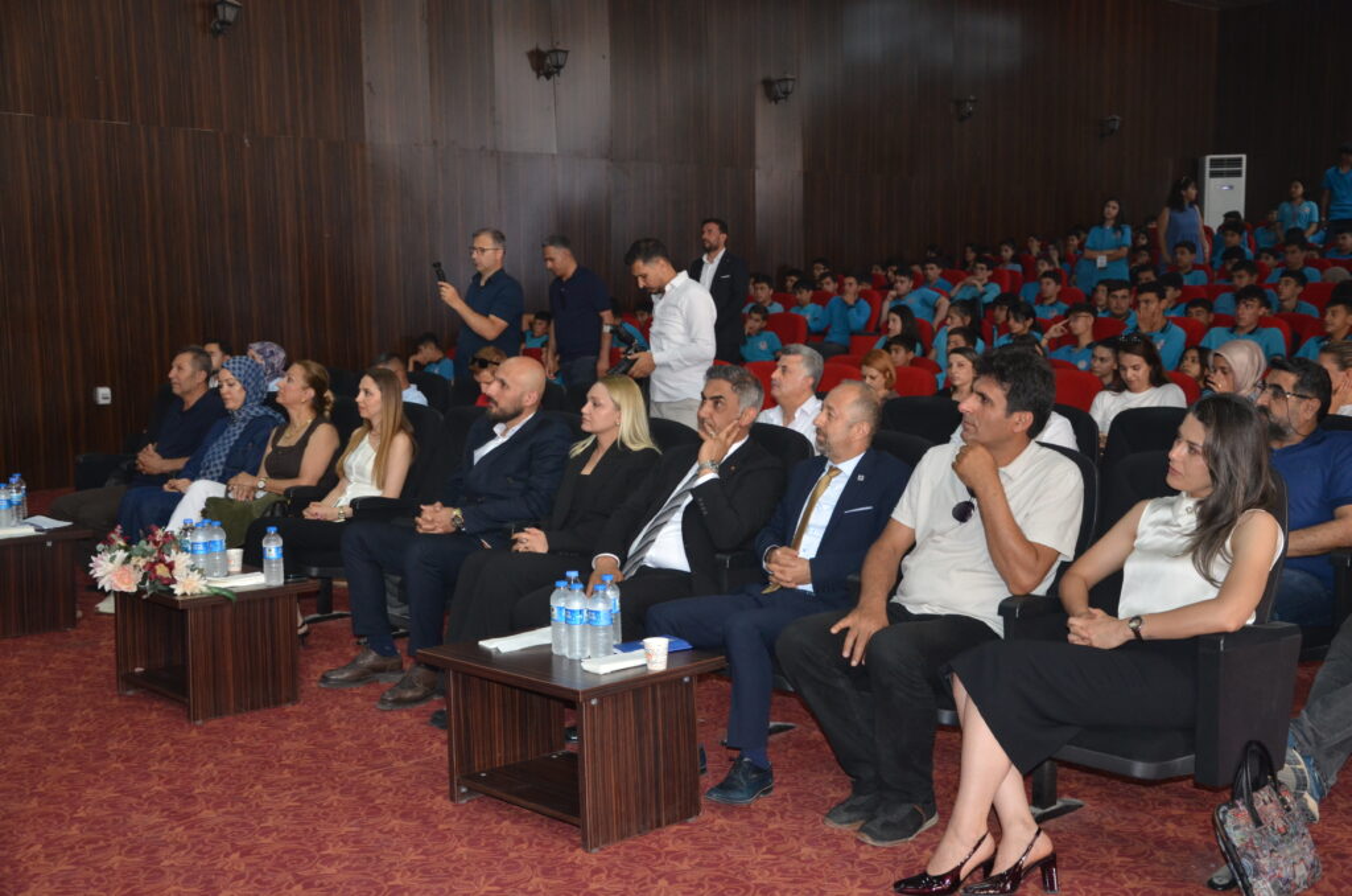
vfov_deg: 31.7
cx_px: 676
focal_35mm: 42
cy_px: 448
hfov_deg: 46.5
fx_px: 1574
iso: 800
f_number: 4
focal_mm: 28
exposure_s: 1/60
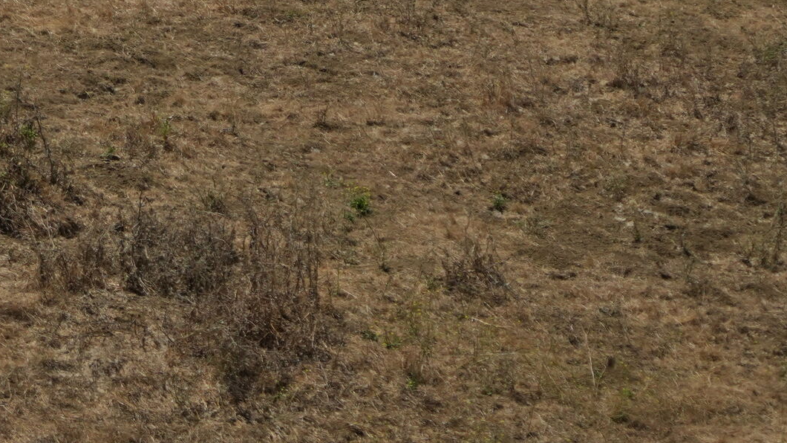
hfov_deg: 4.7
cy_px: -579
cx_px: 172
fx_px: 9619
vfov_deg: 2.6
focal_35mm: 461
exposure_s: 1/4000
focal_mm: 108
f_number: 5.6
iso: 400
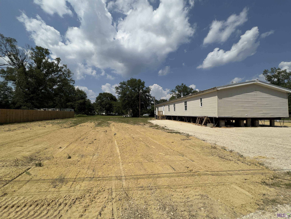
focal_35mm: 14
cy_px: 110
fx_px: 118
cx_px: 146
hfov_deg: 102.1
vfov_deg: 85.7
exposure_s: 1/3546
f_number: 2.2
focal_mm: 2.22
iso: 50
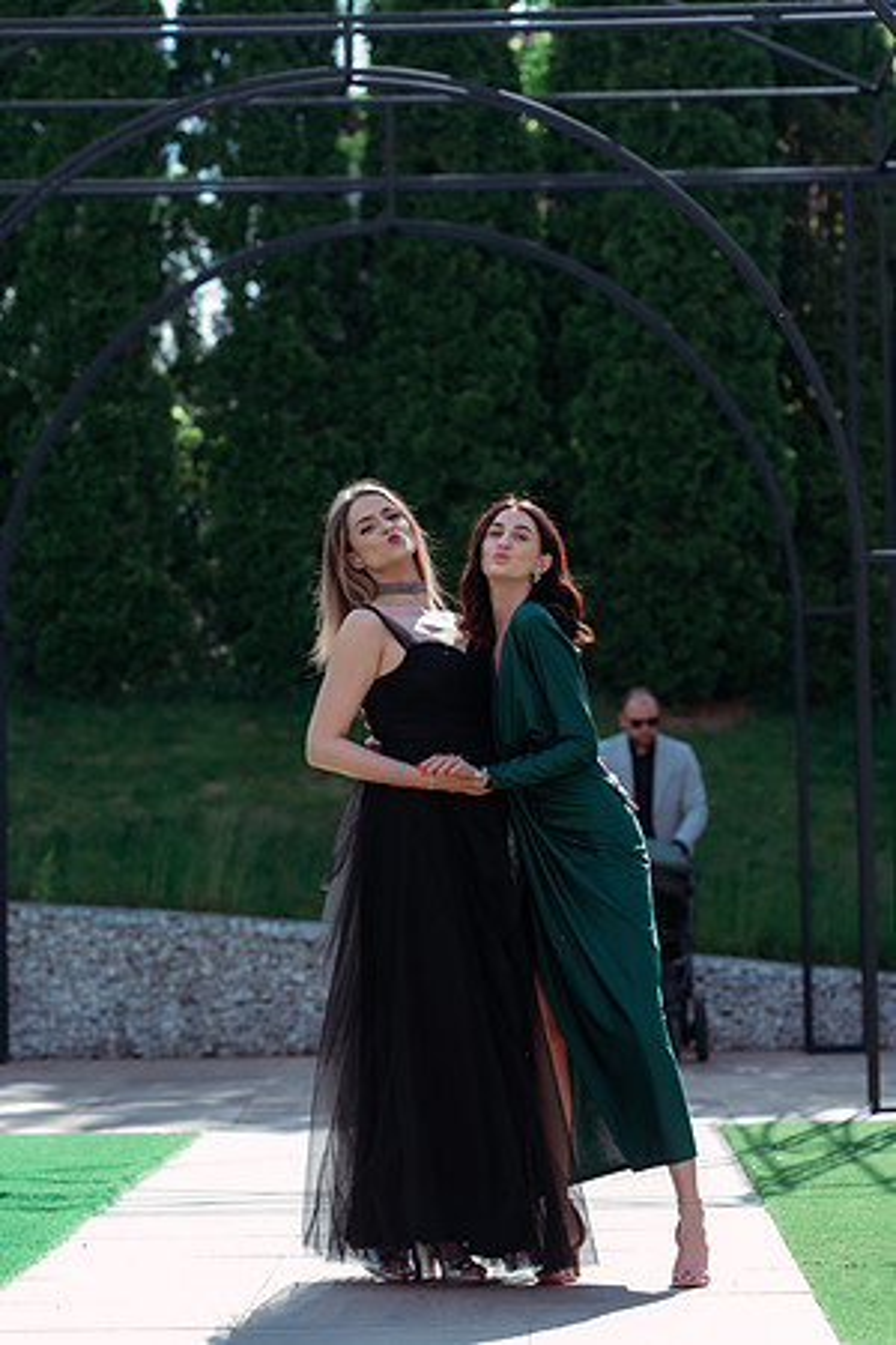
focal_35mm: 135
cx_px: 448
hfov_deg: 10.2
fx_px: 5040
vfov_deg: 15.2
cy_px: 672
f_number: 4
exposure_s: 1/500
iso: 200
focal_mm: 135
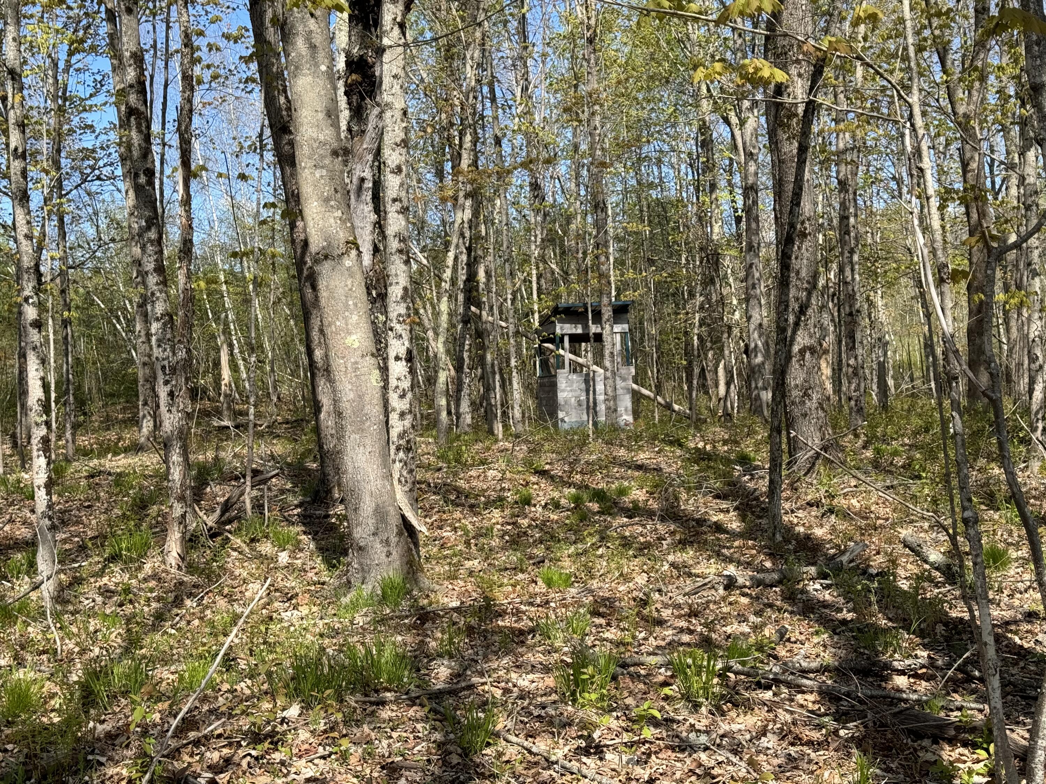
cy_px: 392
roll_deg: +1.3
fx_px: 1450
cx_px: 523
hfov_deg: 39.7
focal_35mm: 48
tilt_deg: -1.8
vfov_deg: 30.3
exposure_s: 1/1984
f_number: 1.78
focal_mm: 6.76
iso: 64
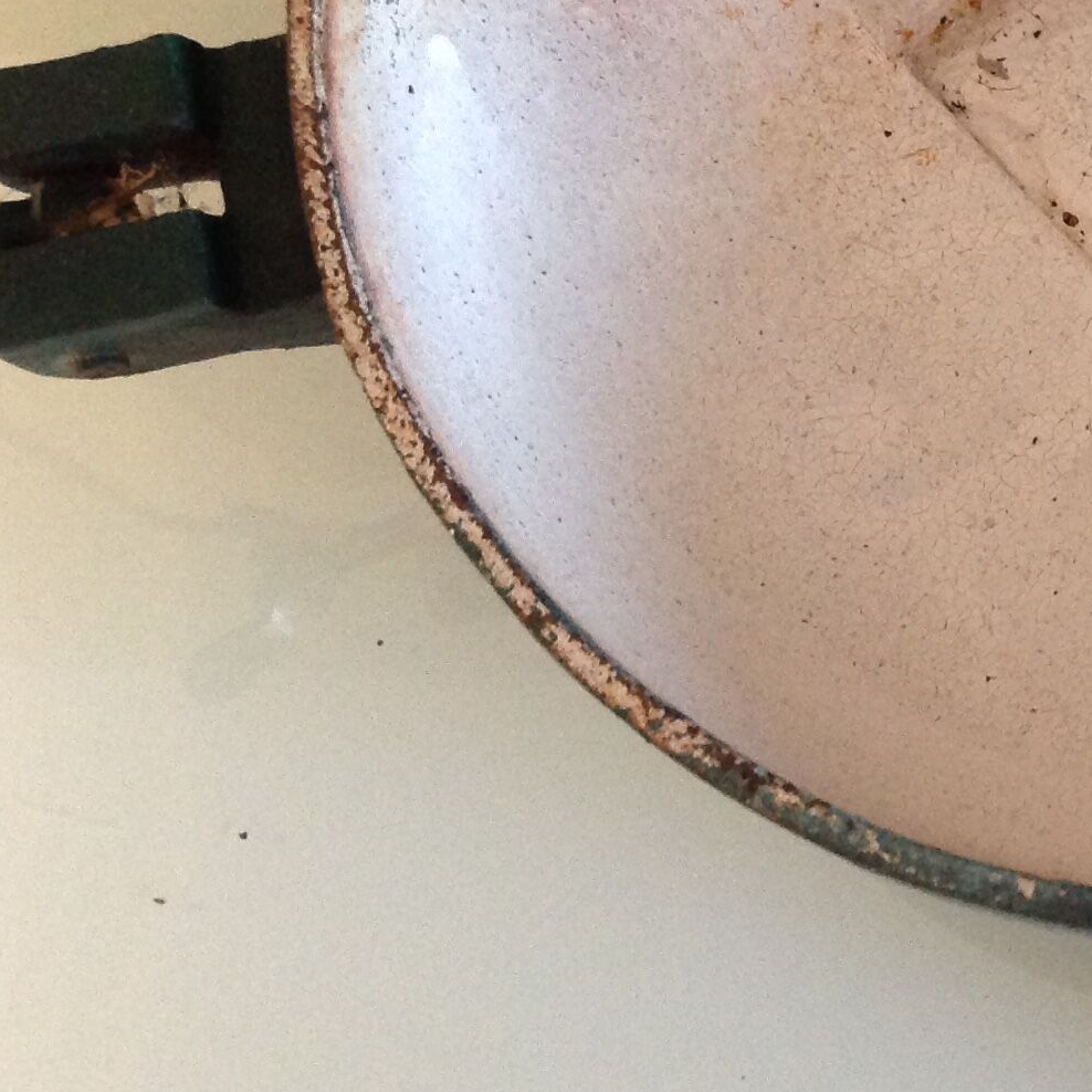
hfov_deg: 19.9
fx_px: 2891
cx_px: 1361
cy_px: 92
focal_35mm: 81
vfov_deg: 20.9
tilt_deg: -69.3
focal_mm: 4.28
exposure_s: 1/17
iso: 250
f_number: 2.4
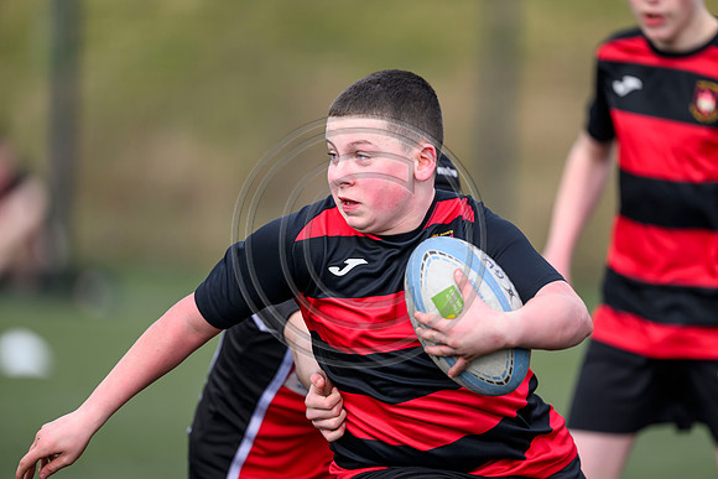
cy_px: 240
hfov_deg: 5.2
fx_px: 7979
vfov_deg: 3.4
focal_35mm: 400
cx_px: 359
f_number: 3.2
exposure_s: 1/1600
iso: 640
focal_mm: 400
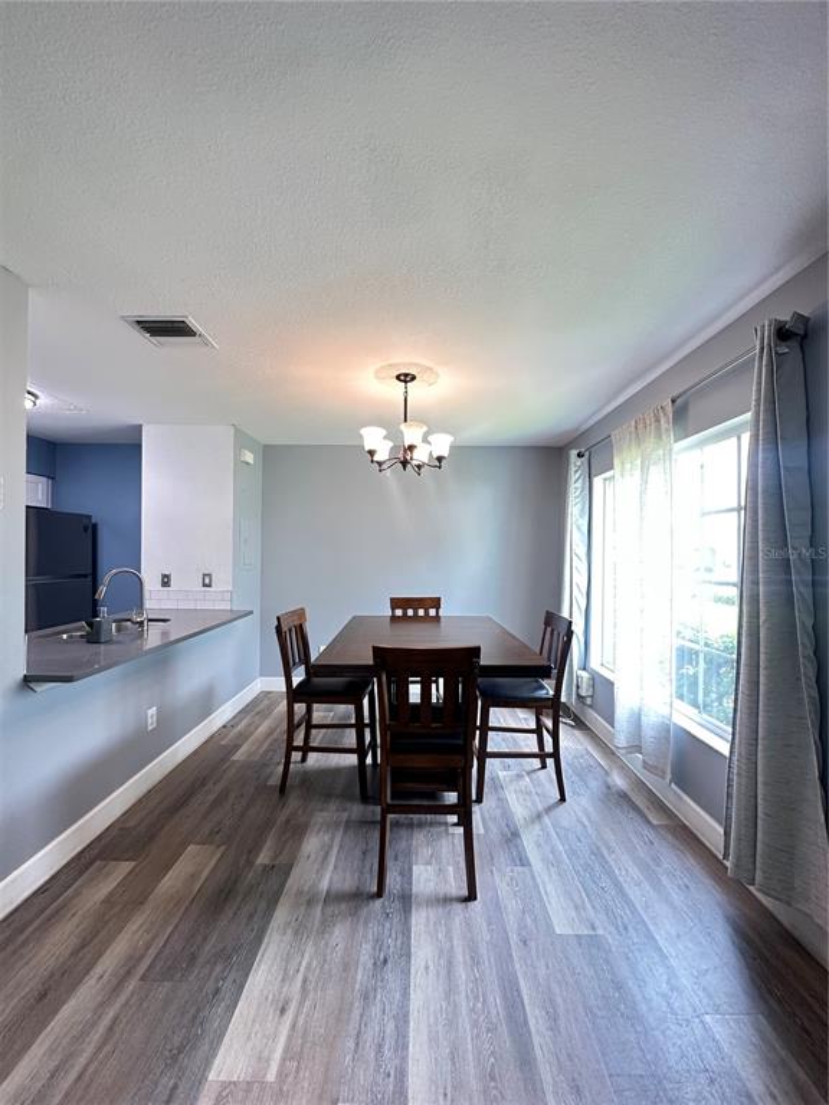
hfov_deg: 85.7
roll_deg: -1.6
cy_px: 552
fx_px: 447
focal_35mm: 14
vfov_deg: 102.1
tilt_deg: +0.2
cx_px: 414
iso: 250
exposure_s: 1/60
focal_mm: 2.22
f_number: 2.2
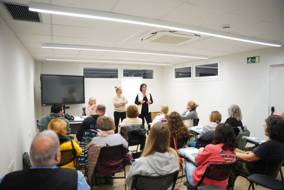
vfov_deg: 53.2
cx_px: 142
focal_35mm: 24
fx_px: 189
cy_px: 95
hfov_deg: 73.7
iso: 1600
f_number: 2.8
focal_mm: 24
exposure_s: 1/200
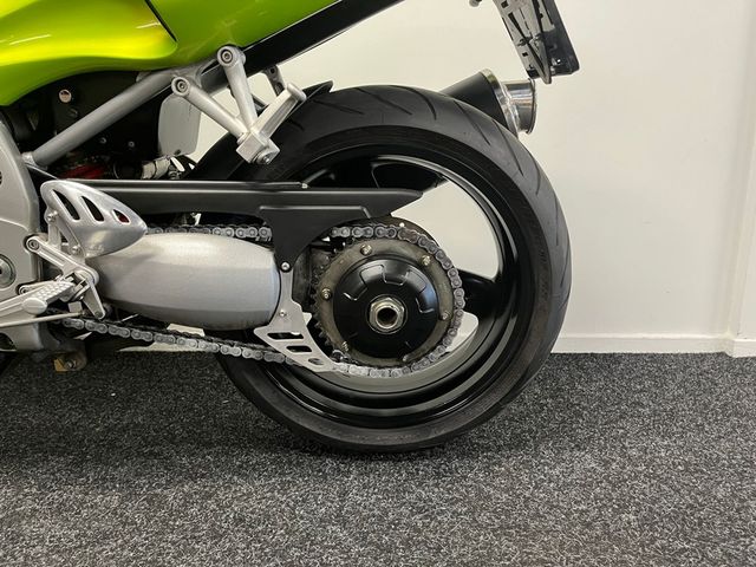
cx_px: 378
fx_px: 568
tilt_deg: -13.5
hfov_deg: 67.3
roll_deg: +0.0
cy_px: 284
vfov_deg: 53.1
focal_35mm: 26
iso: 250
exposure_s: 1/50
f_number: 1.6
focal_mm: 5.1
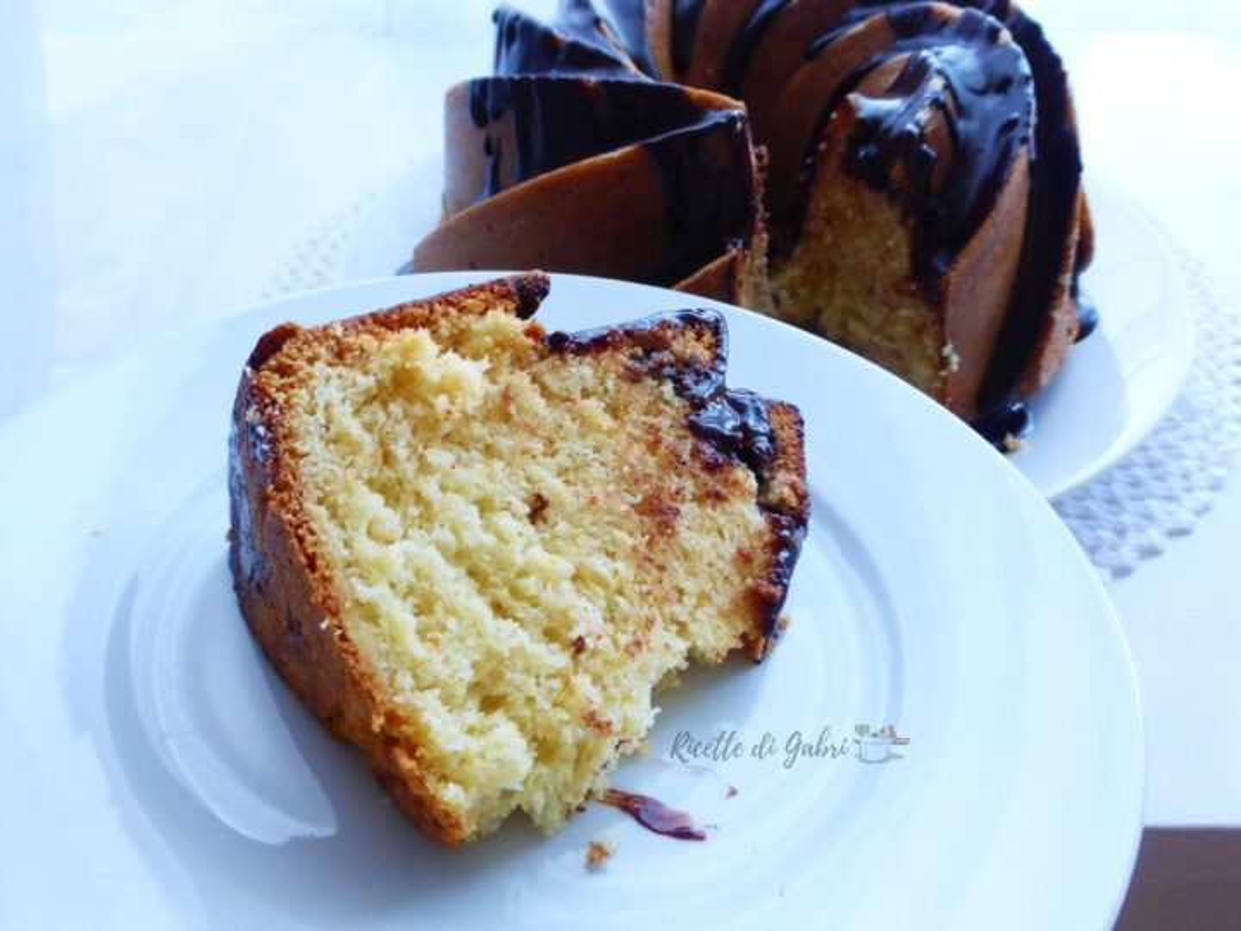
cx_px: 620
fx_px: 1076
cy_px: 466
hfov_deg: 60.0
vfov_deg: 46.8
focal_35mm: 30
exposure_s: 1/60
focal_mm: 5.4
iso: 320
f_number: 3.6
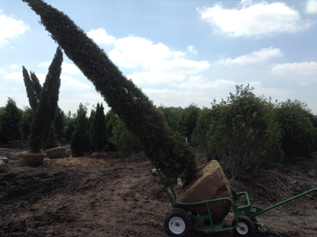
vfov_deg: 42.8
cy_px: 118
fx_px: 302
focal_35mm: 33
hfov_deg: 55.4
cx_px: 158
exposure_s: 1/1412
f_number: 2.4
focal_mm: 3.3
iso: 32
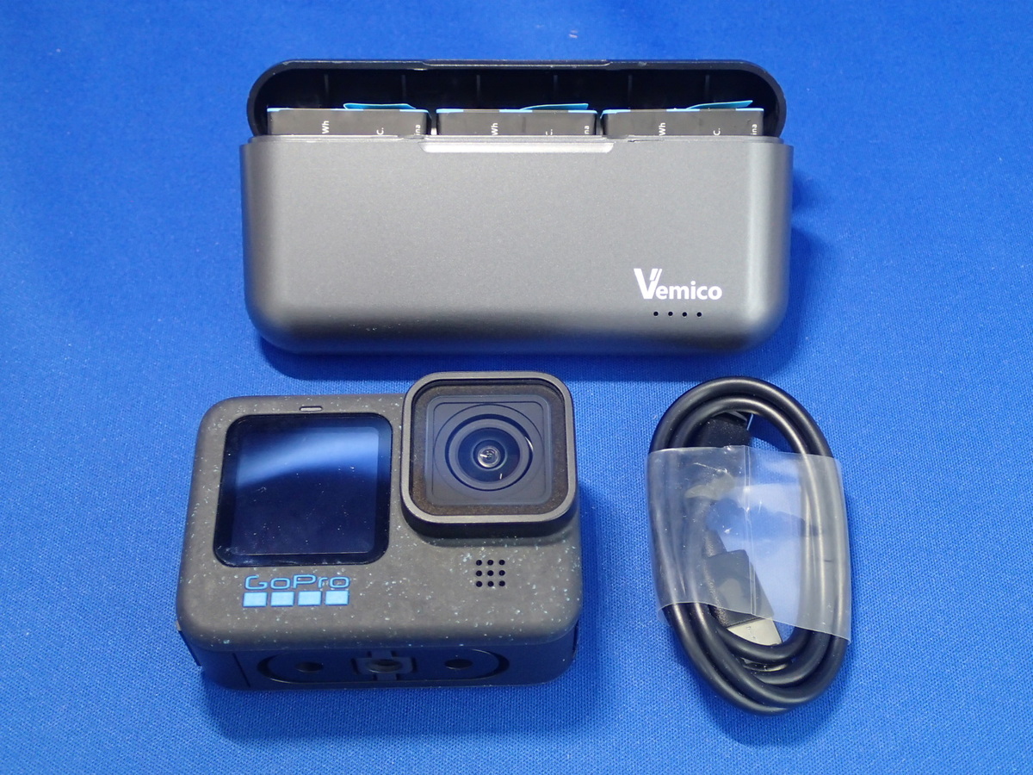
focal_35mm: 43
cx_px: 516
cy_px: 388
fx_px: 1283
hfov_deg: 43.9
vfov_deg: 33.6
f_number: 2.9
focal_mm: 7.86
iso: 400
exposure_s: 1/40
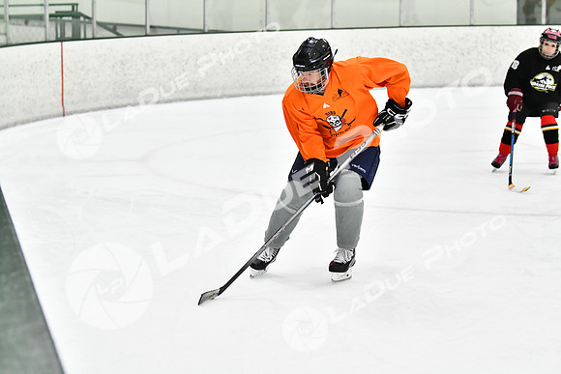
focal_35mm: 108
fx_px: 1683
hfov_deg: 18.9
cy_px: 187
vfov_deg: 12.7
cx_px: 280
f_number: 2.8
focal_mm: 72
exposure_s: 1/1250
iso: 5000
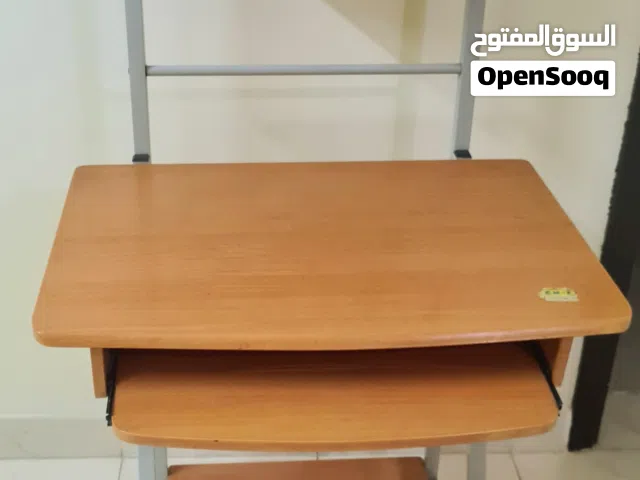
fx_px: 481
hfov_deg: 67.3
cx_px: 320
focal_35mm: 26
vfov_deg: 53.1
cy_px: 240
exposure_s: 1/50
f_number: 1.8
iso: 640
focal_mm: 5.4
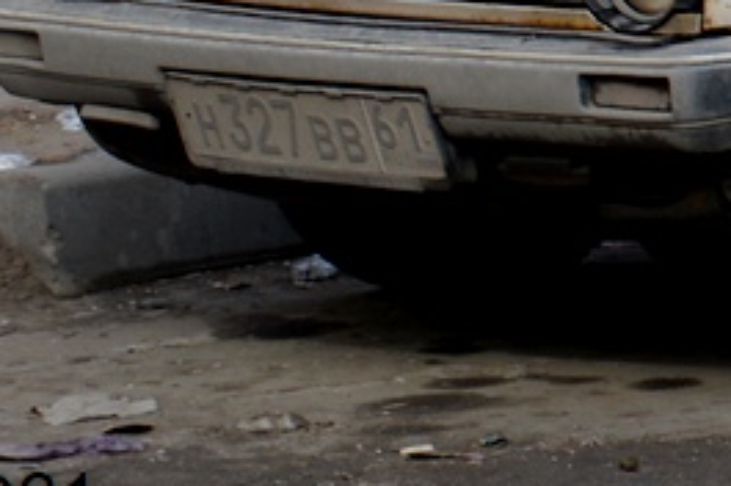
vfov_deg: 3.2
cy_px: -551
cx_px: 1346
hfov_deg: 4.8
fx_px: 8538
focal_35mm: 421
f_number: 8
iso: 200
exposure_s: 1/250
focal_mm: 62
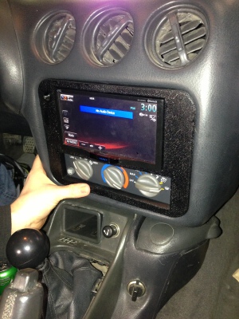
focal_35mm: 33
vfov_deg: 55.4
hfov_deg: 42.9
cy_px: 160
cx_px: 120
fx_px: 304
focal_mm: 4.13
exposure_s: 1/16
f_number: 2.4
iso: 250
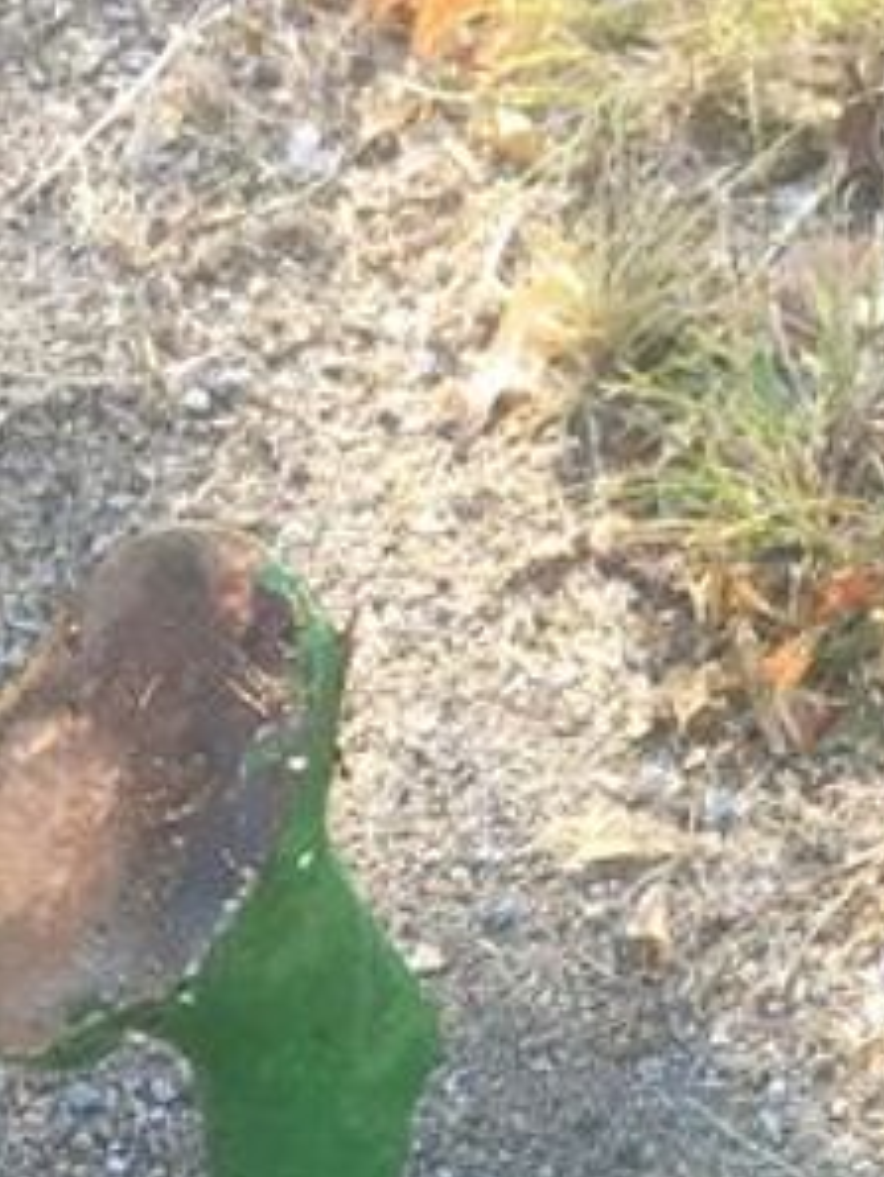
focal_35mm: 130
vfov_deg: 13.1
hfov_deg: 11.4
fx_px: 4423
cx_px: 452
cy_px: 2380
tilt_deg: -57.9
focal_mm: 4.15
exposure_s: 1/100
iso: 40
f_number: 2.2
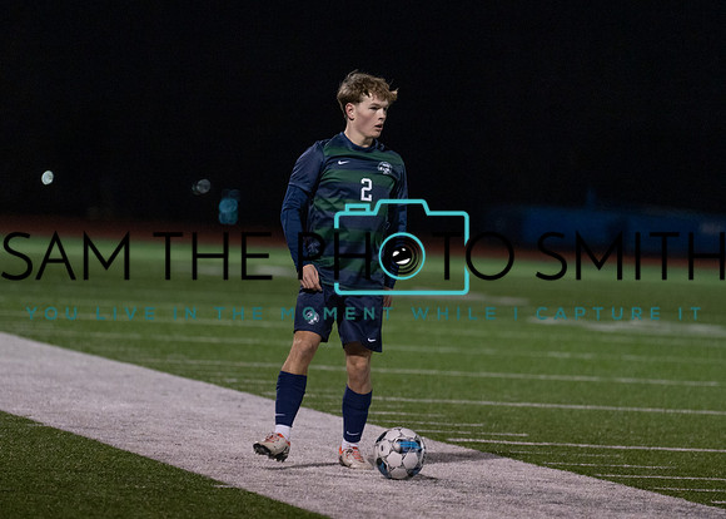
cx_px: 329
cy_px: 281
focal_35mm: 277
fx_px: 5712
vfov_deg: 5.2
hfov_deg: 7.3
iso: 2500
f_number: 2.8
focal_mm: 191
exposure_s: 1/1000
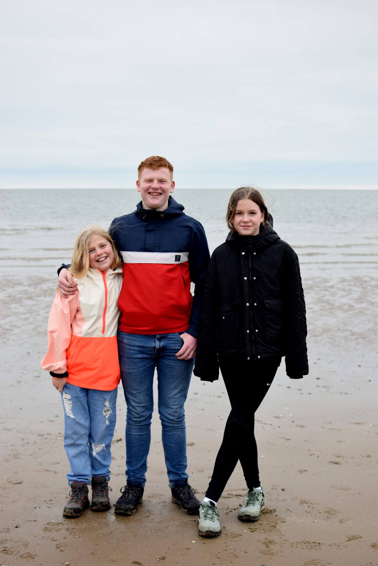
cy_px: 283
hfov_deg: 25.8
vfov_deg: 37.9
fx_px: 827
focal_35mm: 52
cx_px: 189
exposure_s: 1/800
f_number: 3.2
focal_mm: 35
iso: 800
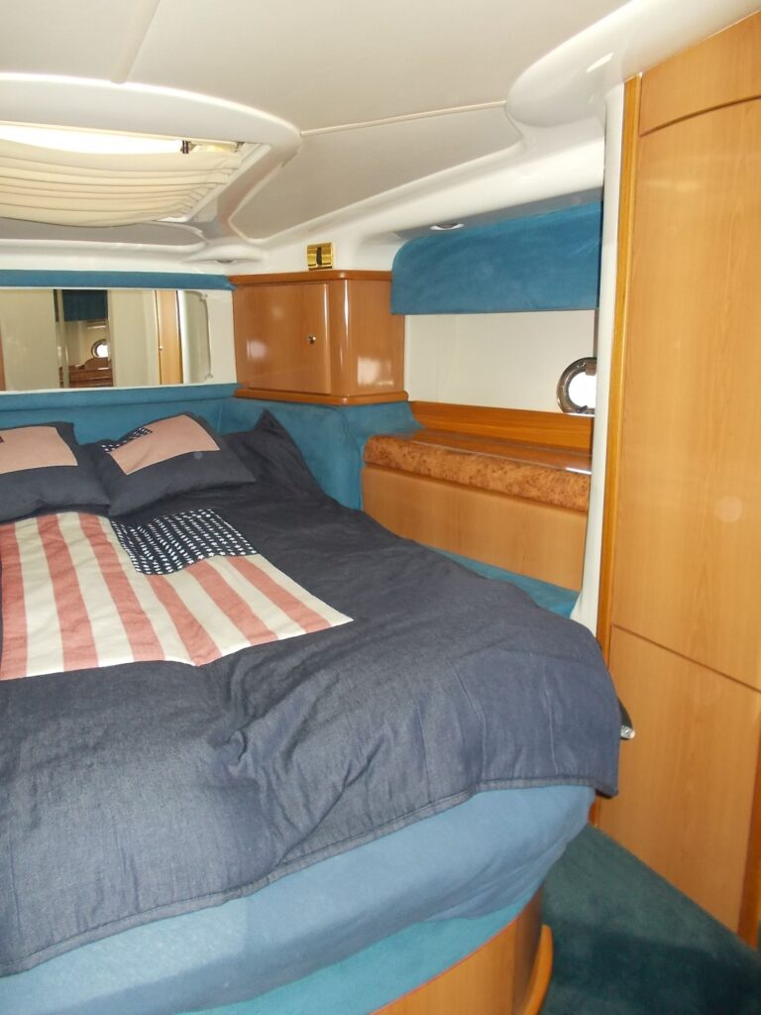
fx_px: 762
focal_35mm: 26
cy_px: 508
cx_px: 380
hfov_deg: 53.1
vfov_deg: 67.3
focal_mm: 4.6
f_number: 3.2
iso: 250
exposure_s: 1/25
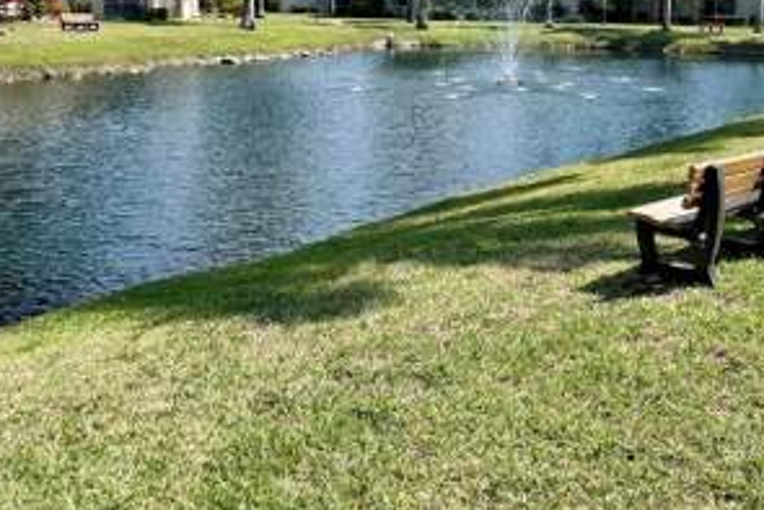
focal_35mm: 44
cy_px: 96
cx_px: 601
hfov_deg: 42.7
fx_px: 934
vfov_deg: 29.8
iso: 32
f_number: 1.6
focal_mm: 4.2
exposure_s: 1/3610
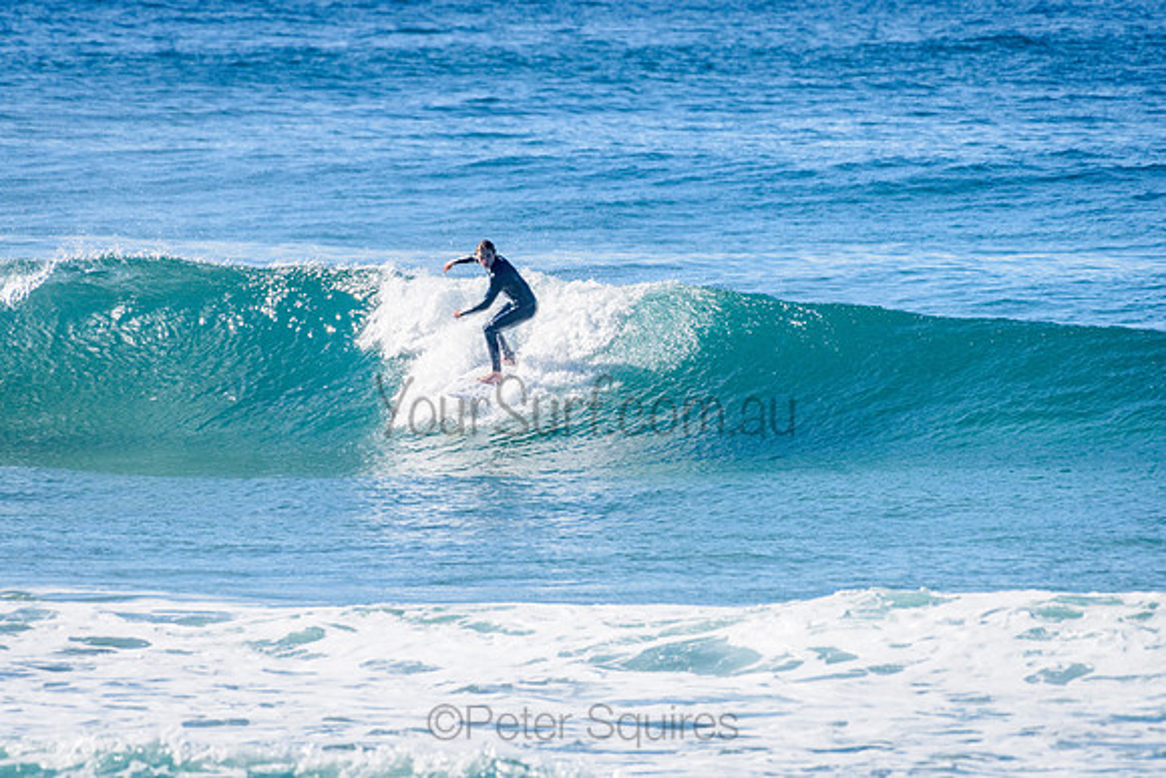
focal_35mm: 613
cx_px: 508
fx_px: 19867
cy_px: 379
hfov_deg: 3.4
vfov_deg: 2.2
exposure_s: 1/8000
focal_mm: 500
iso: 720
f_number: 5.6
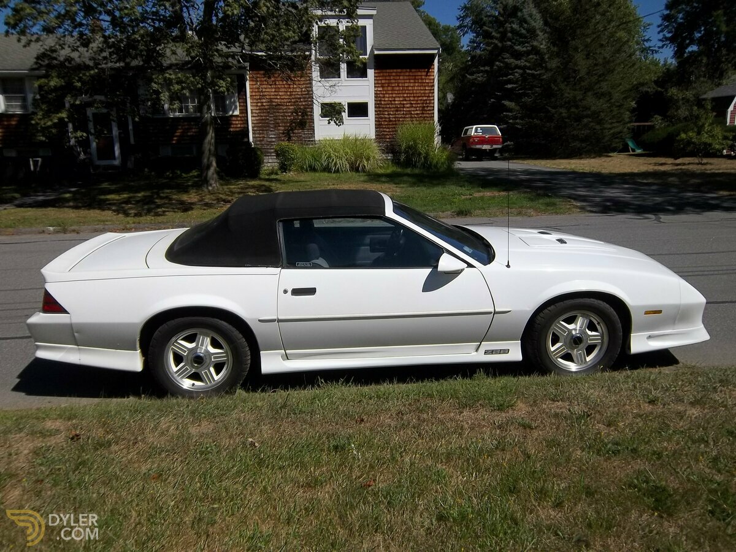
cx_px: 368
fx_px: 595
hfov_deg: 63.4
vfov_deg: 49.7
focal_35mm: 28
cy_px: 276
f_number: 7.86
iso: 64
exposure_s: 1/500
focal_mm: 5.05
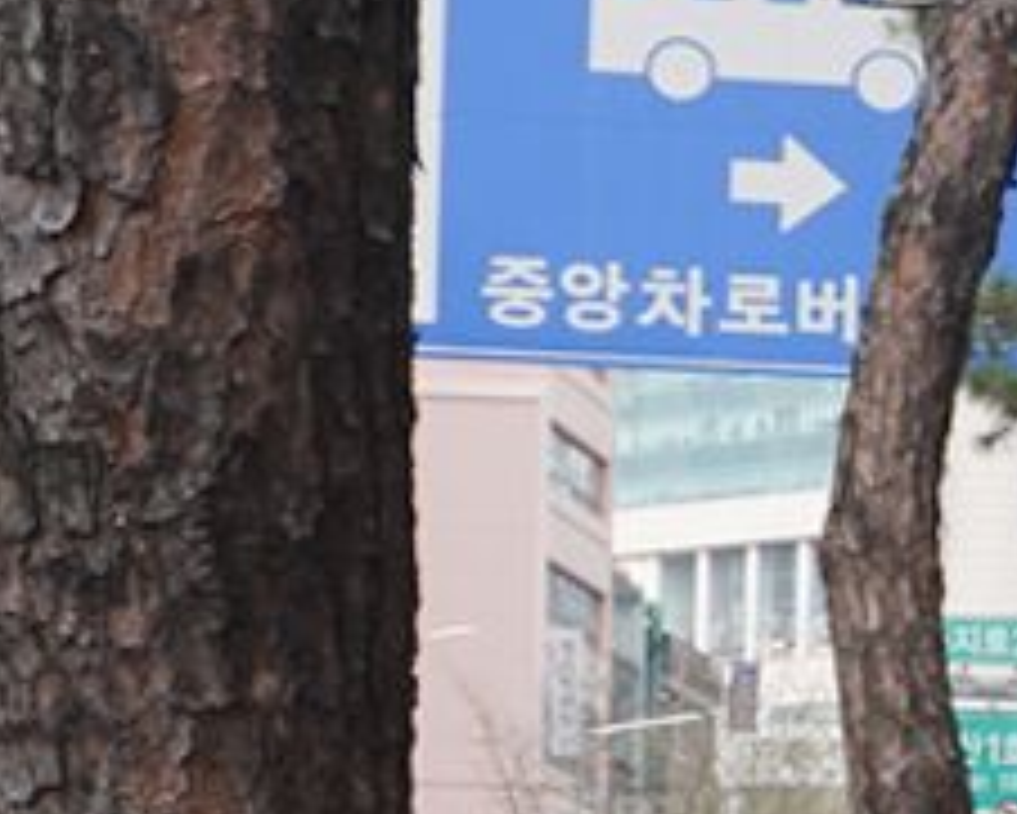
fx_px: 5992
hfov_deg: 7.9
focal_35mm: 199
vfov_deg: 7.5
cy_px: 1597
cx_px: 3384
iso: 100
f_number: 8
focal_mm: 24
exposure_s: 1/80
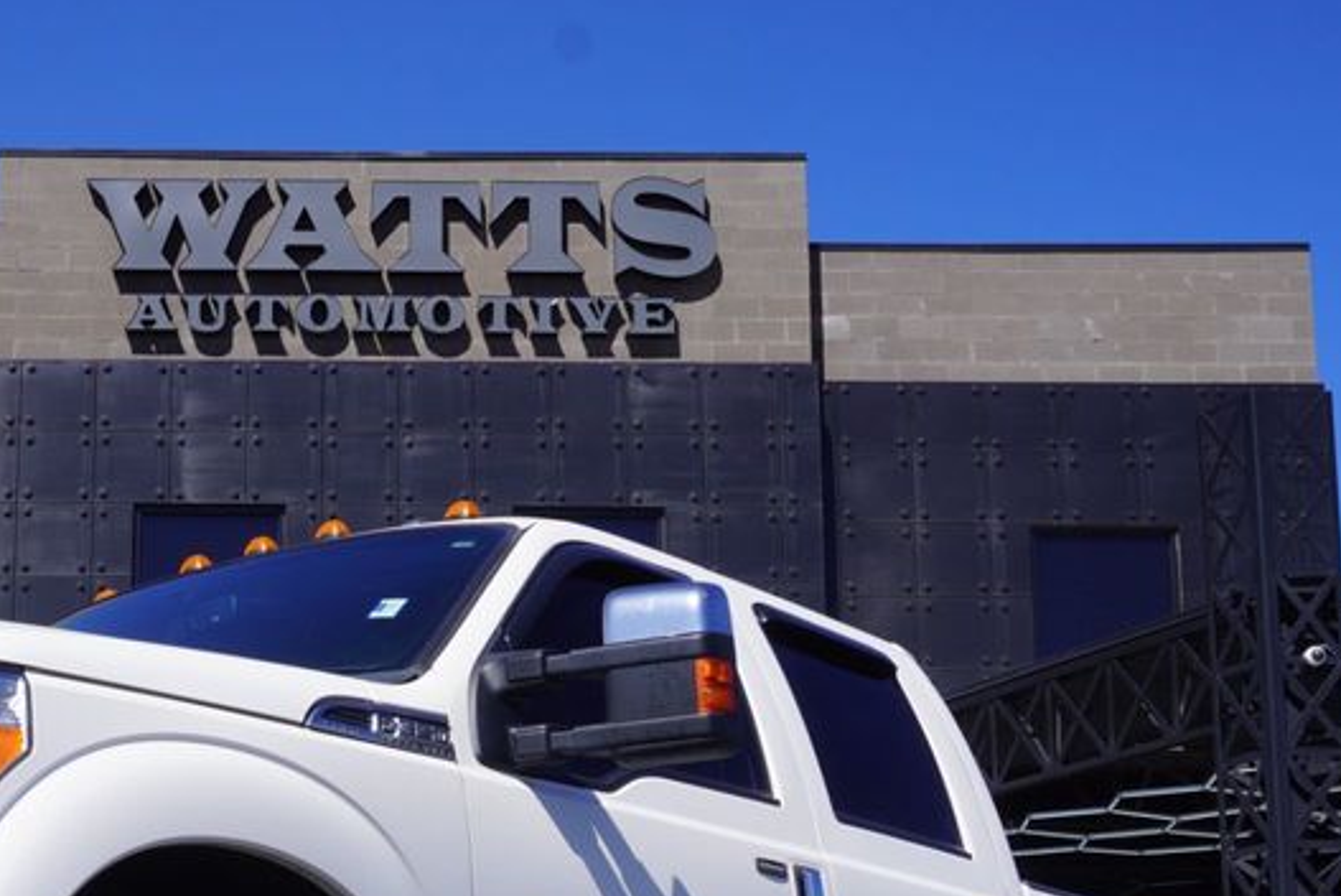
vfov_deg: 19.1
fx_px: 2609
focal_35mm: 70
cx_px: 239
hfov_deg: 28.1
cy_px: 817
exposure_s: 1/160
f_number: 11
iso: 100
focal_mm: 24
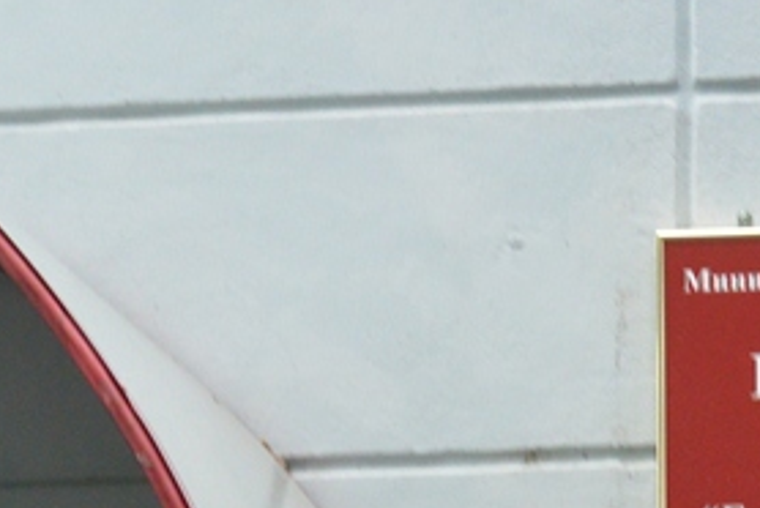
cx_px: 667
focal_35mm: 213
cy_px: 462
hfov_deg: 9.6
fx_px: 4501
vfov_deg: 6.5
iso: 800
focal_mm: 27.5
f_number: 5.6
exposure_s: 1/100
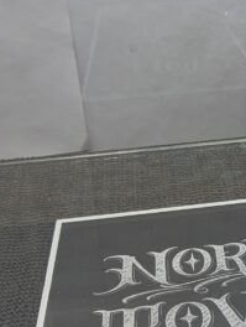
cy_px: 105
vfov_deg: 21.0
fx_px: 878
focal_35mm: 93
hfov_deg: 14.8
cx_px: 368
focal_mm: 6.9
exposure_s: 1/40
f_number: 1.68
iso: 23
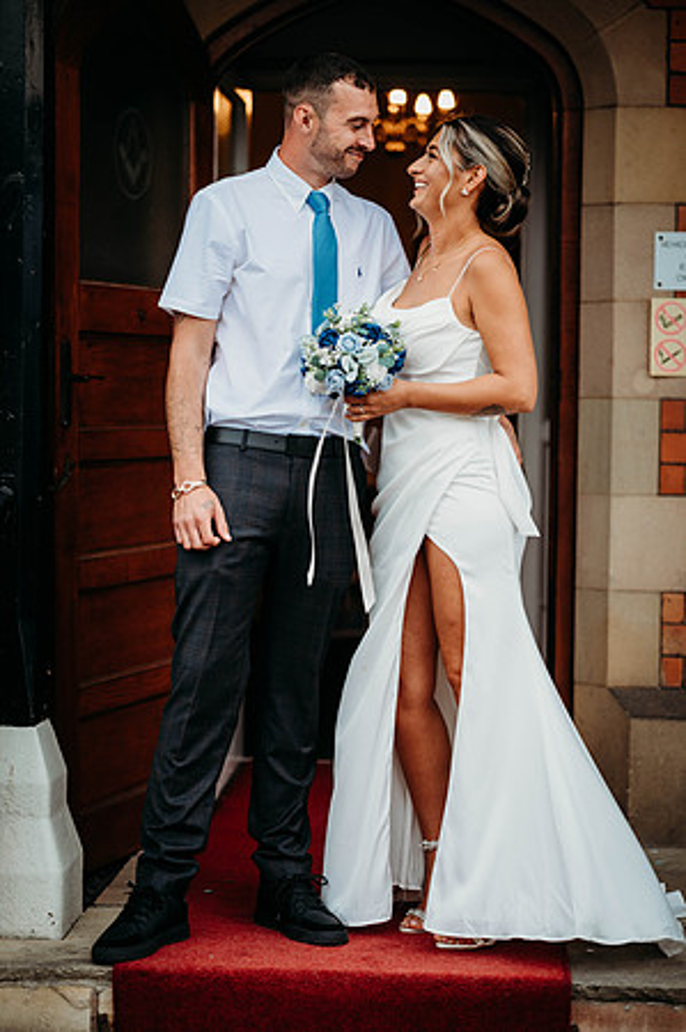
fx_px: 2435
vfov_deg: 23.9
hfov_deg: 16.0
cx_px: 343
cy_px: 516
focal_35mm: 85
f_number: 2
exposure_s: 1/250
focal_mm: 85
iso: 100
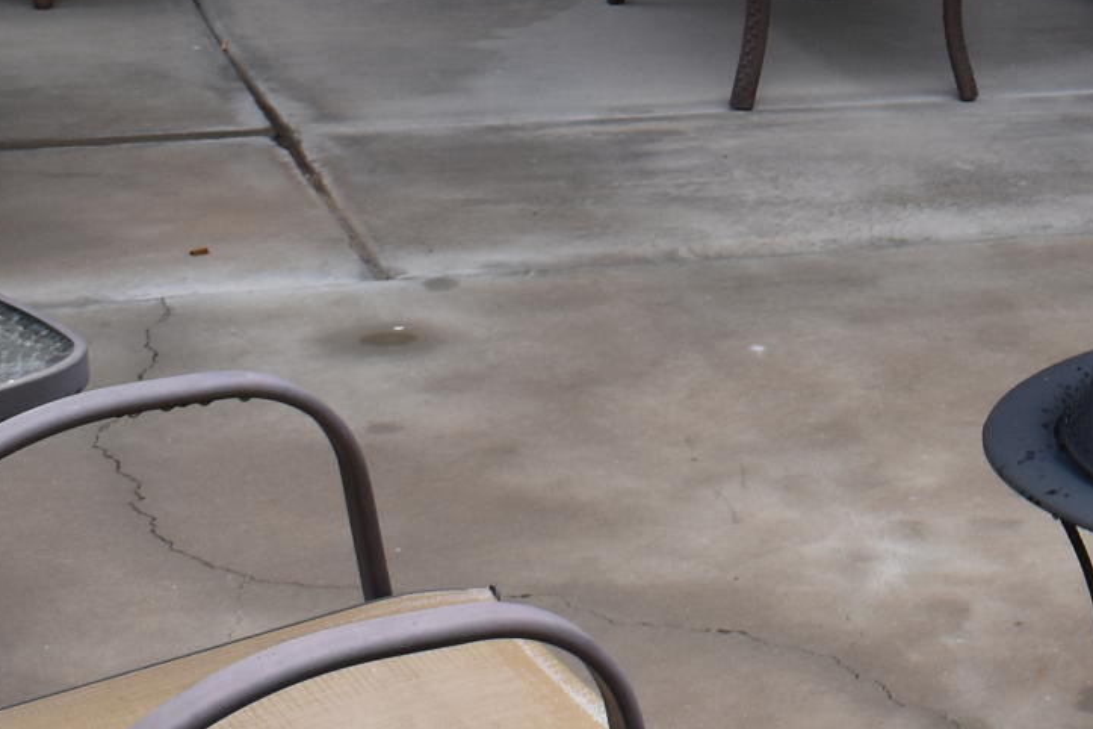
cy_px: -336
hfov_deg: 17.4
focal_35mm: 112
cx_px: 1314
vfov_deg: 11.7
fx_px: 3400
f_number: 7.1
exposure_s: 1/200
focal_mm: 18
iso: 400
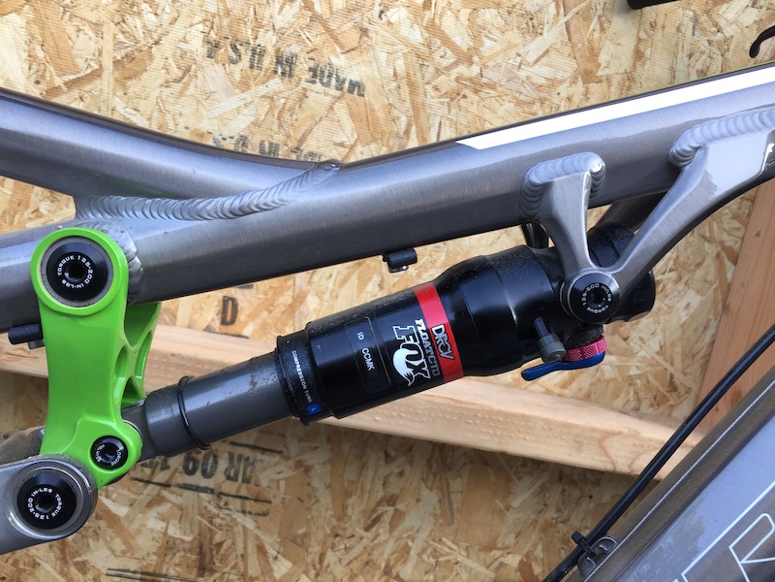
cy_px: 291
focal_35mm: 29
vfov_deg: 48.2
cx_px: 388
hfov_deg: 61.7
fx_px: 649
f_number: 2.2
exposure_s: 1/60
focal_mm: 4.15
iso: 32
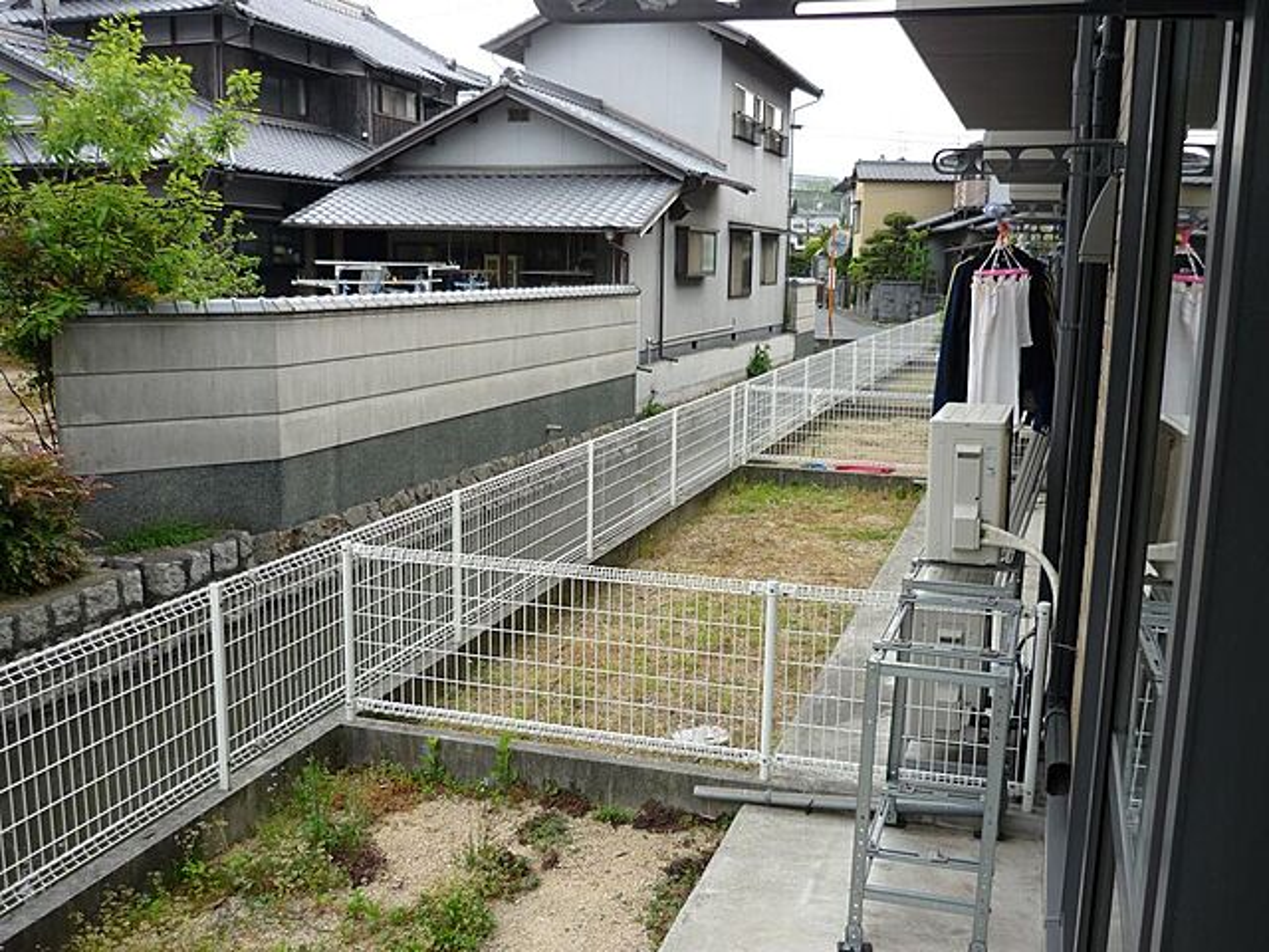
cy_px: 476
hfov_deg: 55.4
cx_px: 634
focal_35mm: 33
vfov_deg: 42.9
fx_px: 1210
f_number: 2.8
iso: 100
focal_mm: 5.5
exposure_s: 1/200
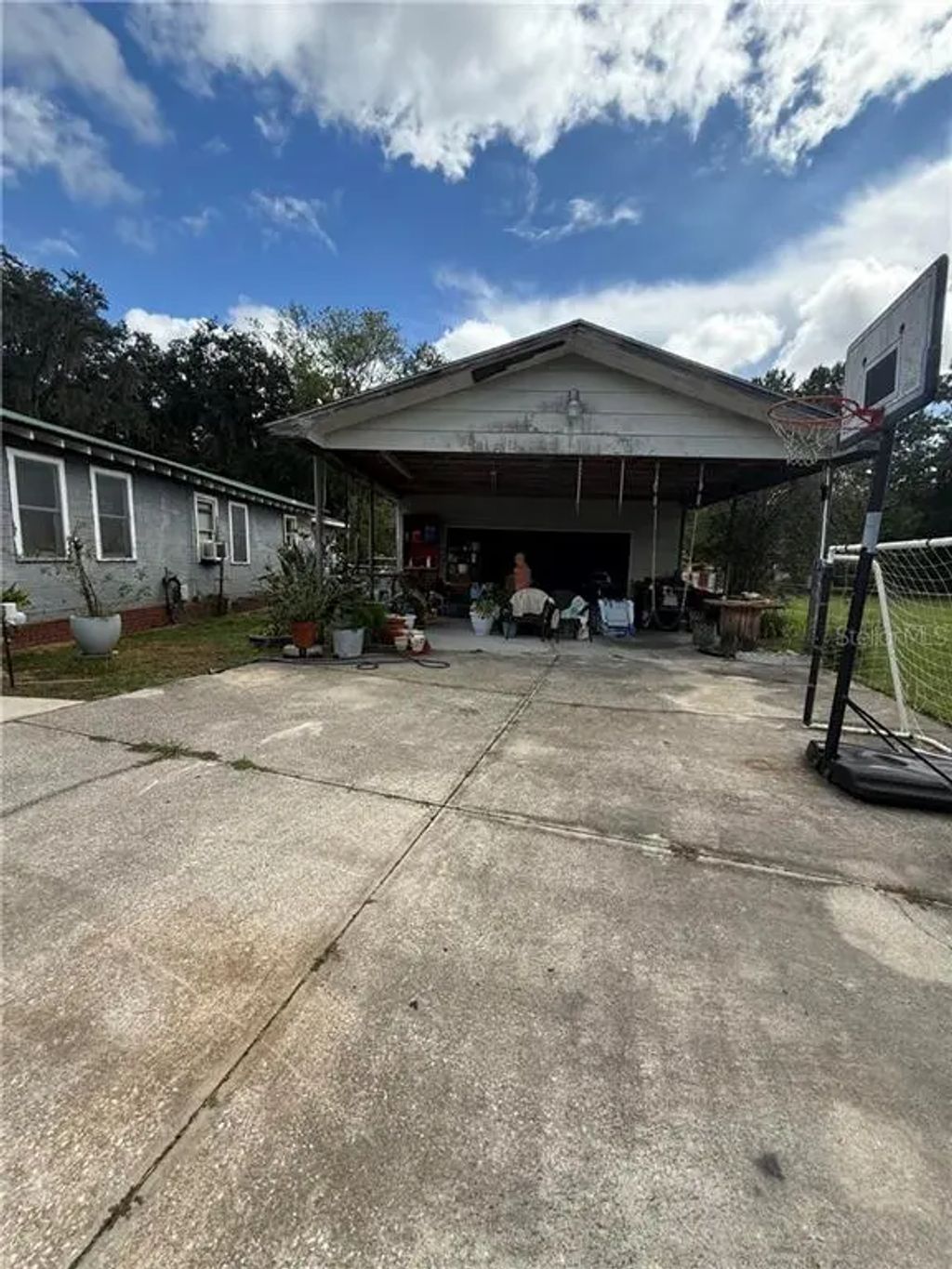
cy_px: 634
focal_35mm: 14
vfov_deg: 102.1
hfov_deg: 85.7
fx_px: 513
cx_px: 476
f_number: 2.2
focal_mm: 2.22
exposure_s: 1/1145
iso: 64
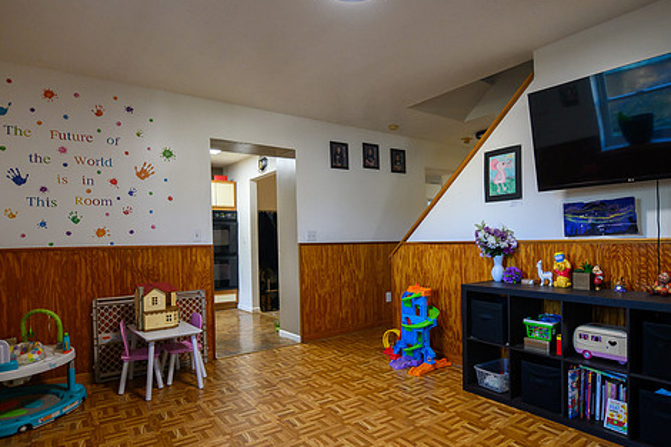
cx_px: 361
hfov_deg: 81.1
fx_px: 391
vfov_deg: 59.3
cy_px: 245
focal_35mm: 21
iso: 2500
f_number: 4
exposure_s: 1/125
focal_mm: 17
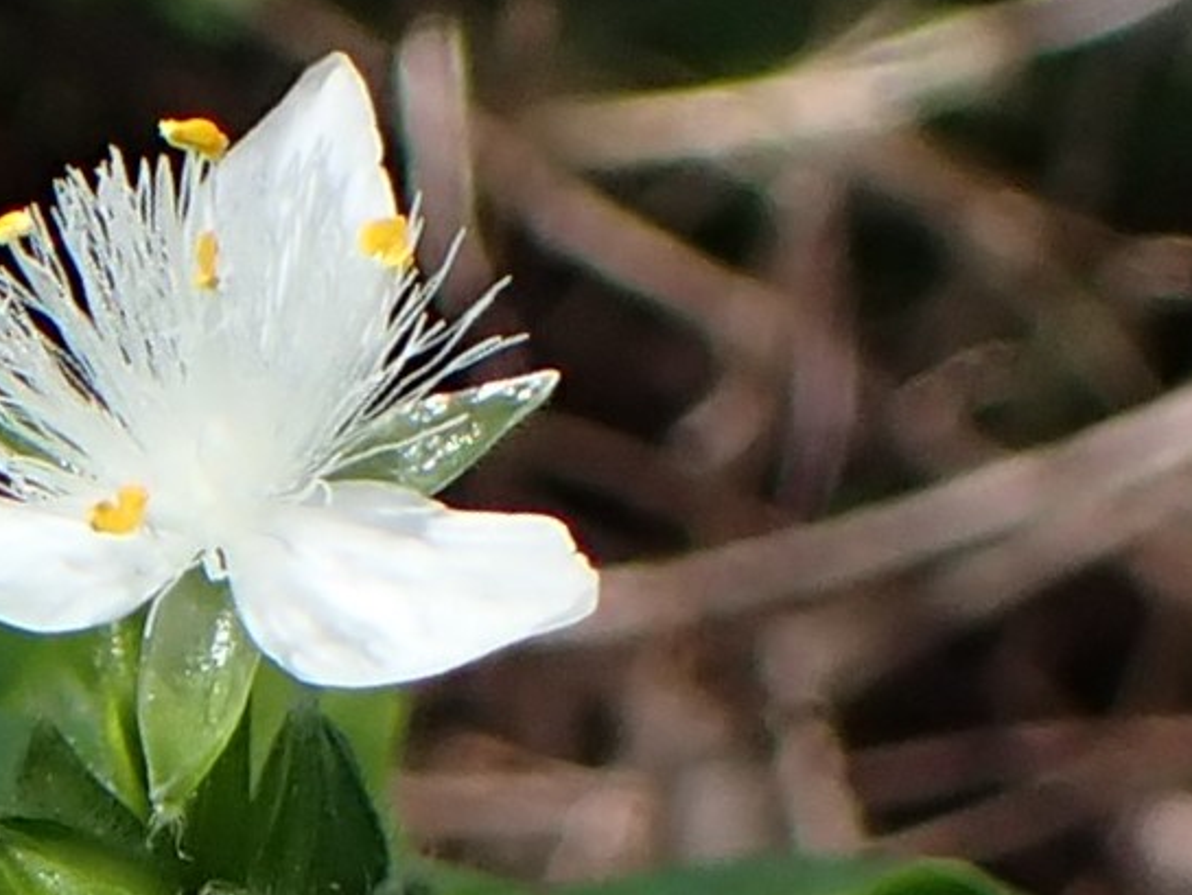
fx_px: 2101
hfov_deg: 30.3
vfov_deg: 23.8
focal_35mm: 61
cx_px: 117
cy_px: 685
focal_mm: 5.4
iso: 100
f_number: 3.2
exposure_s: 1/320
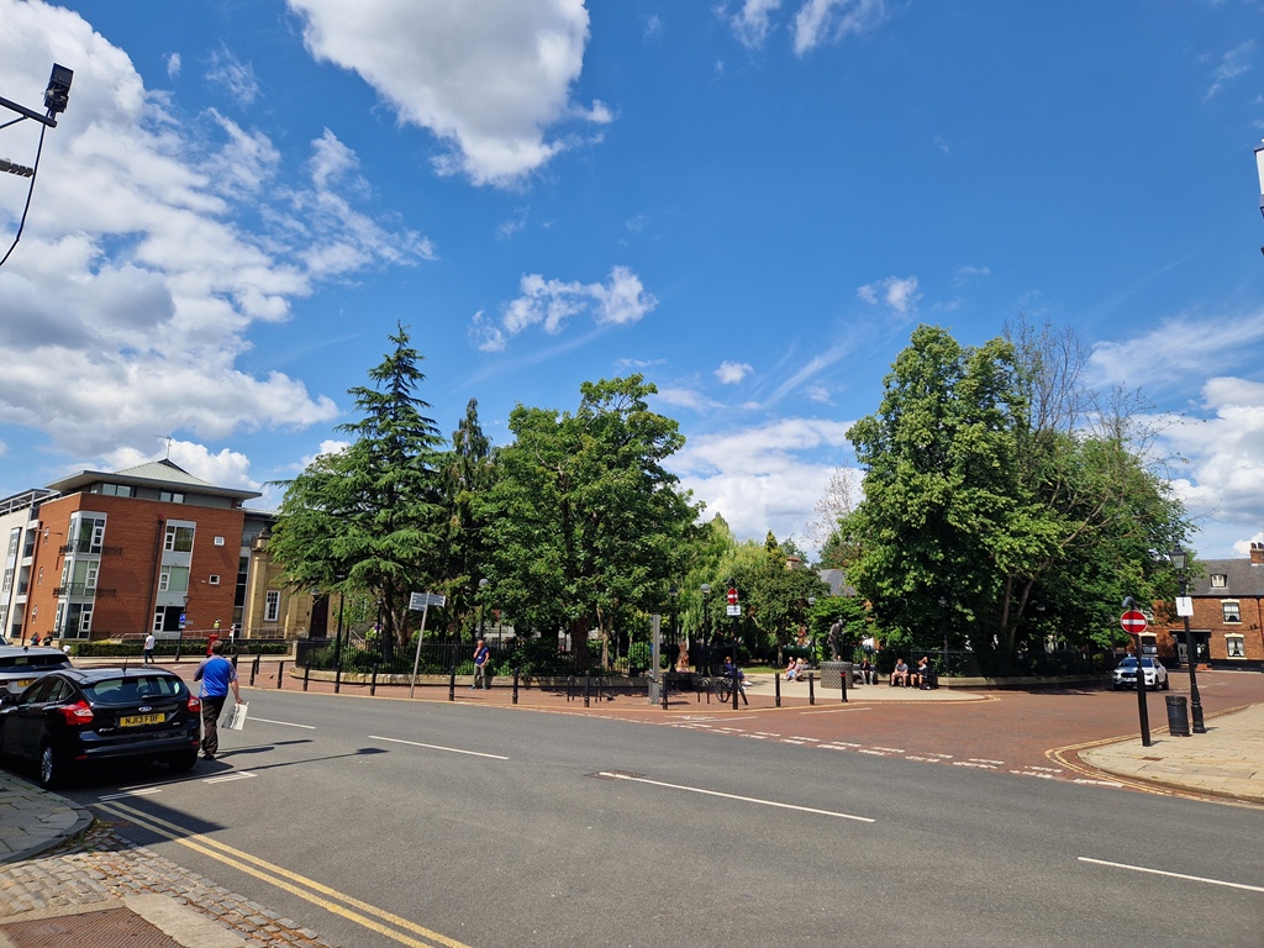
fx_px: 840
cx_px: 632
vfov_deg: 58.9
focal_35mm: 23
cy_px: 474
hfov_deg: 73.9
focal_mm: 5.4
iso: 50
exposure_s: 1/2120
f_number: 1.8
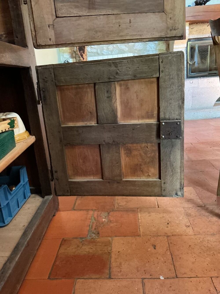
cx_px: 110
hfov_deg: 48.2
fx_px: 246
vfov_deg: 61.7
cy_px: 147
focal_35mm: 29
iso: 500
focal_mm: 3
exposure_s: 1/30
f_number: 1.8
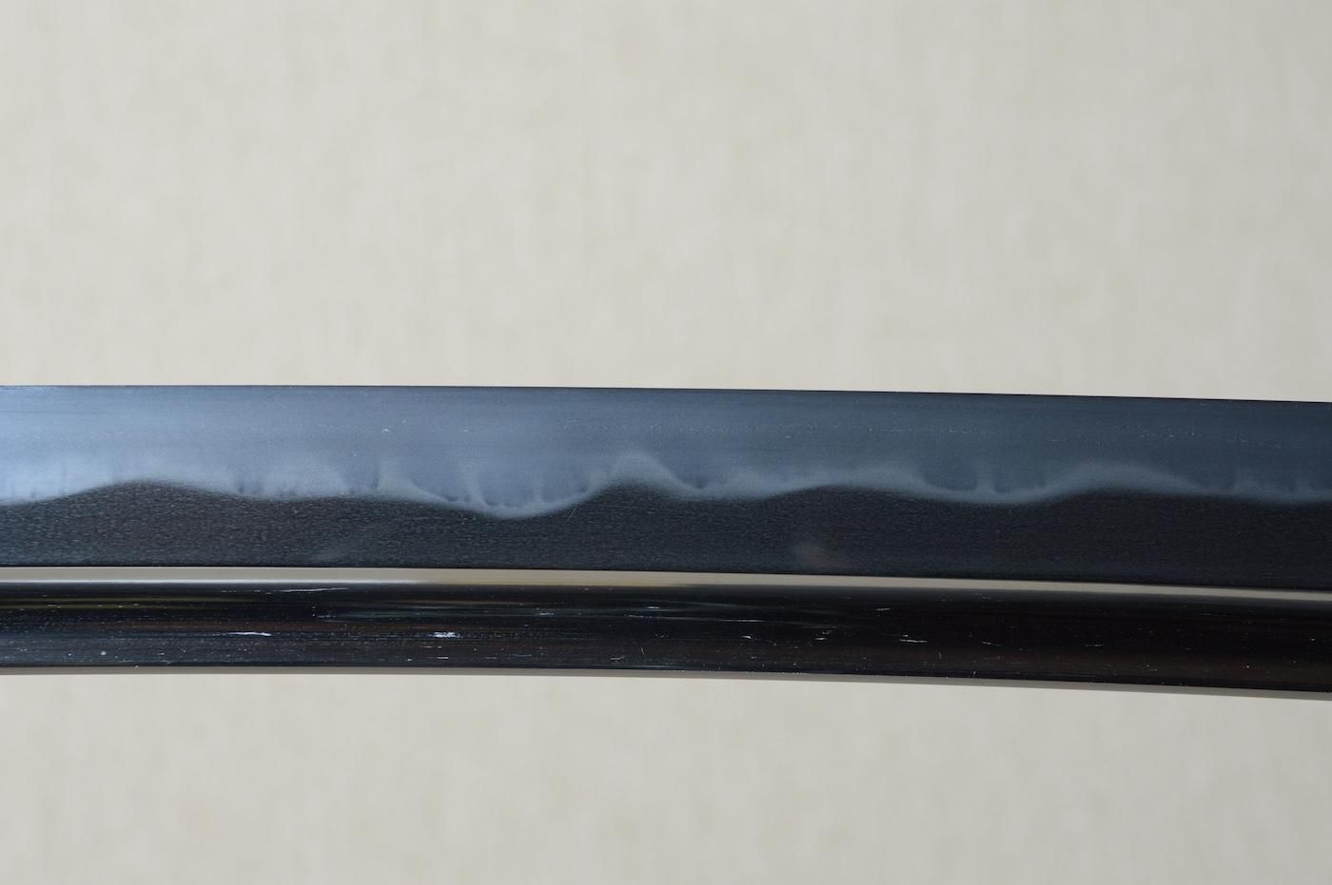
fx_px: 4991
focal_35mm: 135
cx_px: 666
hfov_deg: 15.2
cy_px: 442
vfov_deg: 10.1
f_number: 11
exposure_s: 1/2
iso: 400
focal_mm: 90
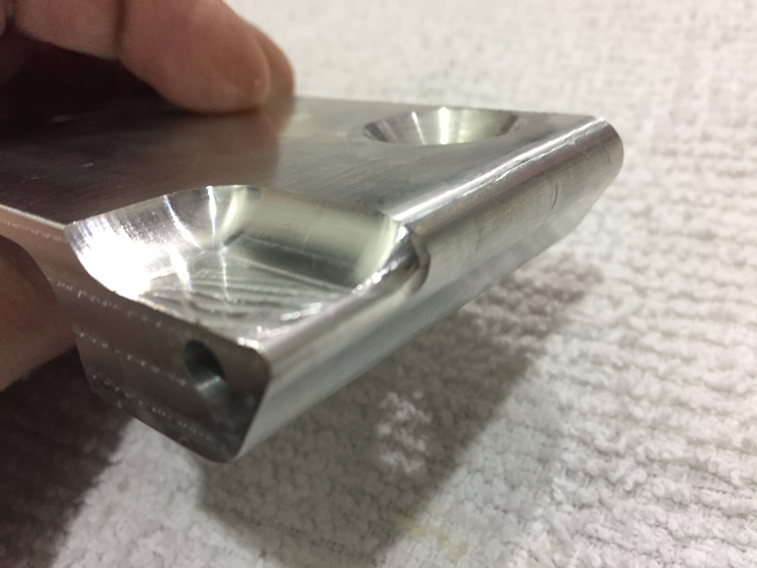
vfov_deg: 48.2
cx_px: 378
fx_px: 634
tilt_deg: -48.4
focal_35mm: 29
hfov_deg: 61.7
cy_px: 284
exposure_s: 1/30
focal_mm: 4.15
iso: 160
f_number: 2.2
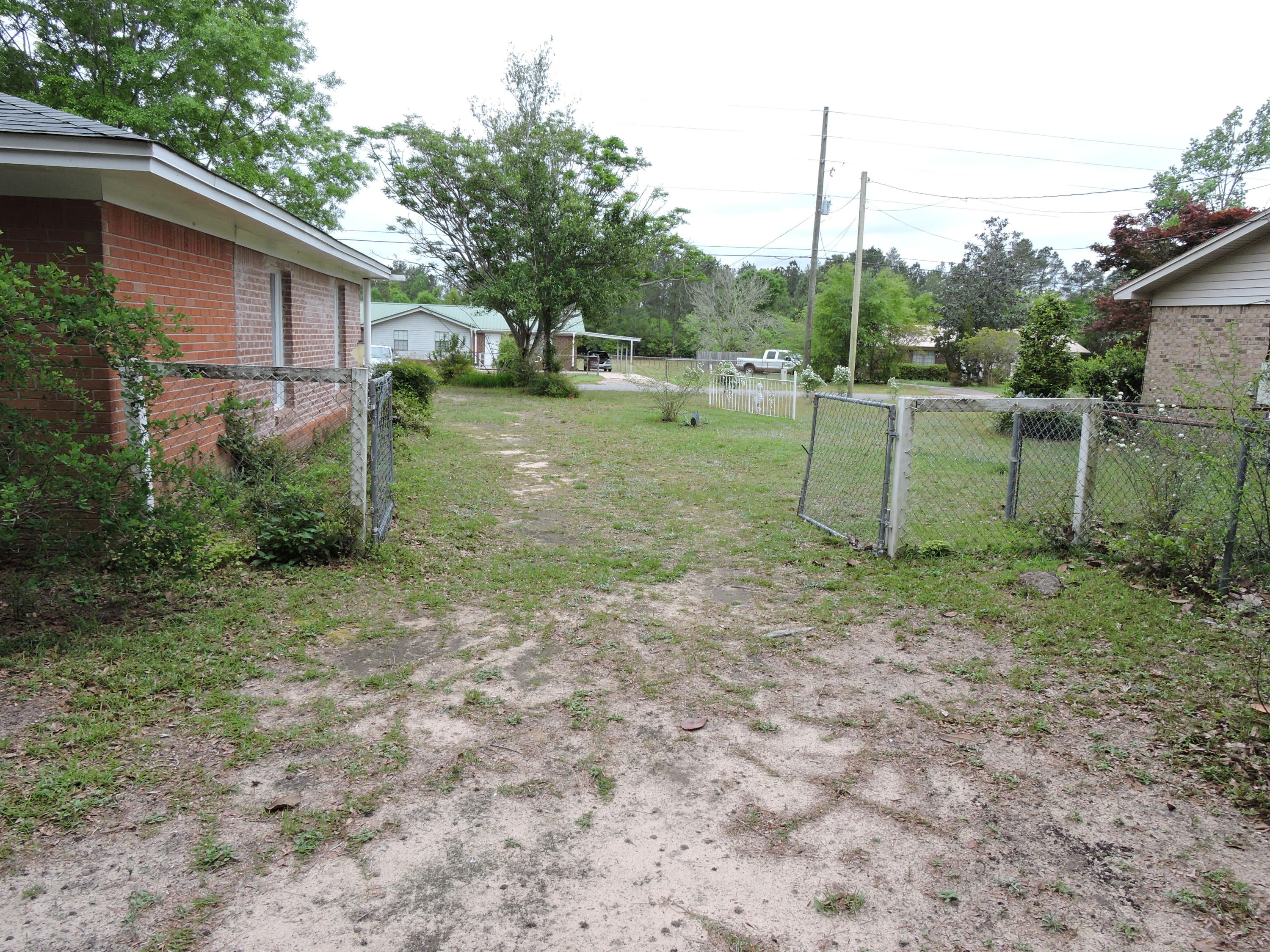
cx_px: 635
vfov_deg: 56.8
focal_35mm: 24
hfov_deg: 71.6
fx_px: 881
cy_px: 476
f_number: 3.3
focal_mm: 4.3
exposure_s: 1/125
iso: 100
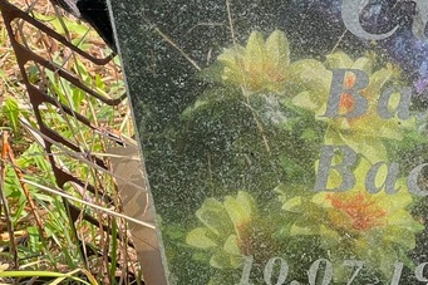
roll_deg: +6.1
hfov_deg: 10.8
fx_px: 2234
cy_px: 188
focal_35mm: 188
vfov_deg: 7.3
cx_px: 432
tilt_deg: -35.7
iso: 40
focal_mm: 9
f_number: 2.8
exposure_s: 1/99
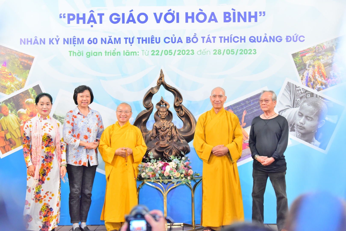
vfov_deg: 16.7
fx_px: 788
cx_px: 173
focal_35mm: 82
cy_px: 116
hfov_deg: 24.8
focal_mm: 82
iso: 4000
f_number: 3.5
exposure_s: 1/100
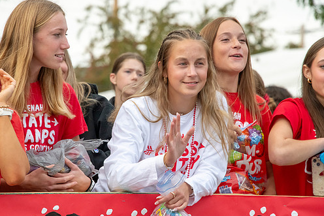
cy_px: 103
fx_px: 3160
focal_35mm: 351
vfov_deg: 3.9
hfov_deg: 5.9
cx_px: 137
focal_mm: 300
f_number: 11
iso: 3200
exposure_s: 1/640
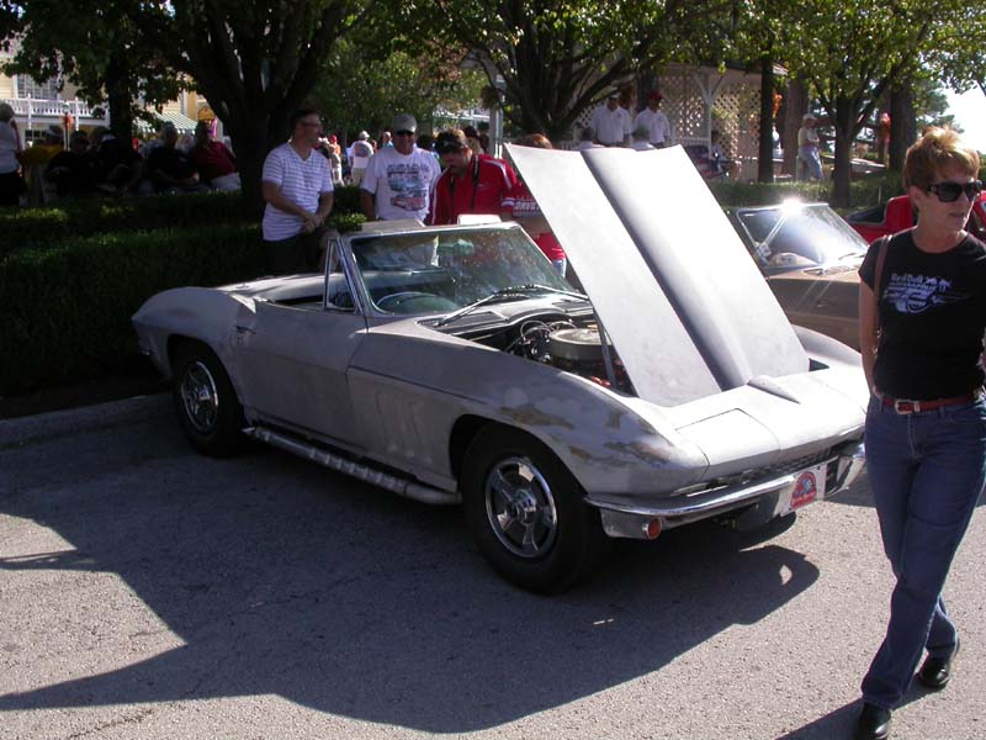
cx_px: 493
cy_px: 370
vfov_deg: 37.7
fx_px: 1082
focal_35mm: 38
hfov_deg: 49.0
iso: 100
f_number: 6
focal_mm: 7.85
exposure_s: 1/260
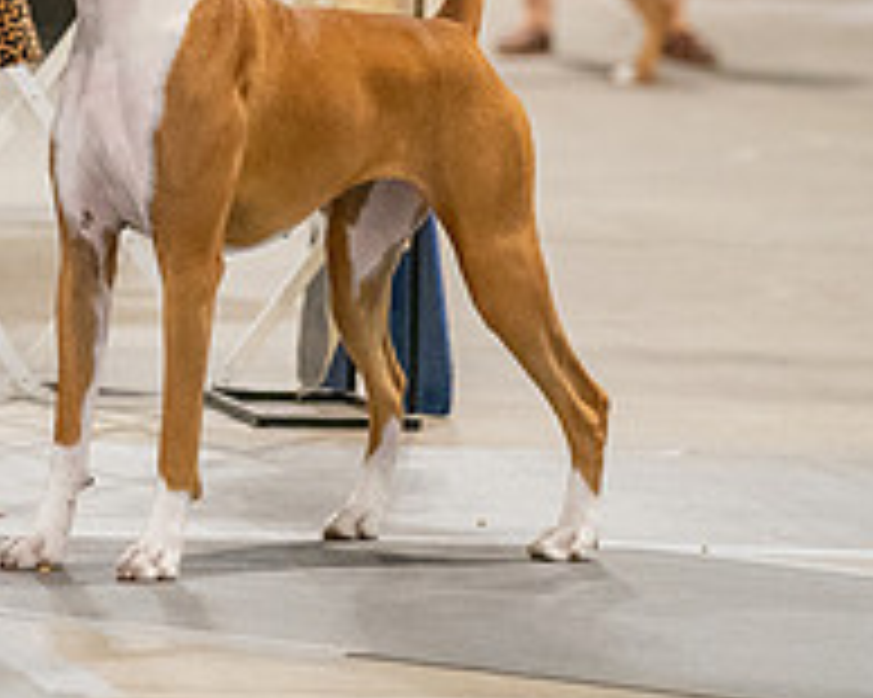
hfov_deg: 3.8
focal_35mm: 504
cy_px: -297
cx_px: 110
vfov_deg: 3.1
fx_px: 13016
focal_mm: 154
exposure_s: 1/250
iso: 6400
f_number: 3.5
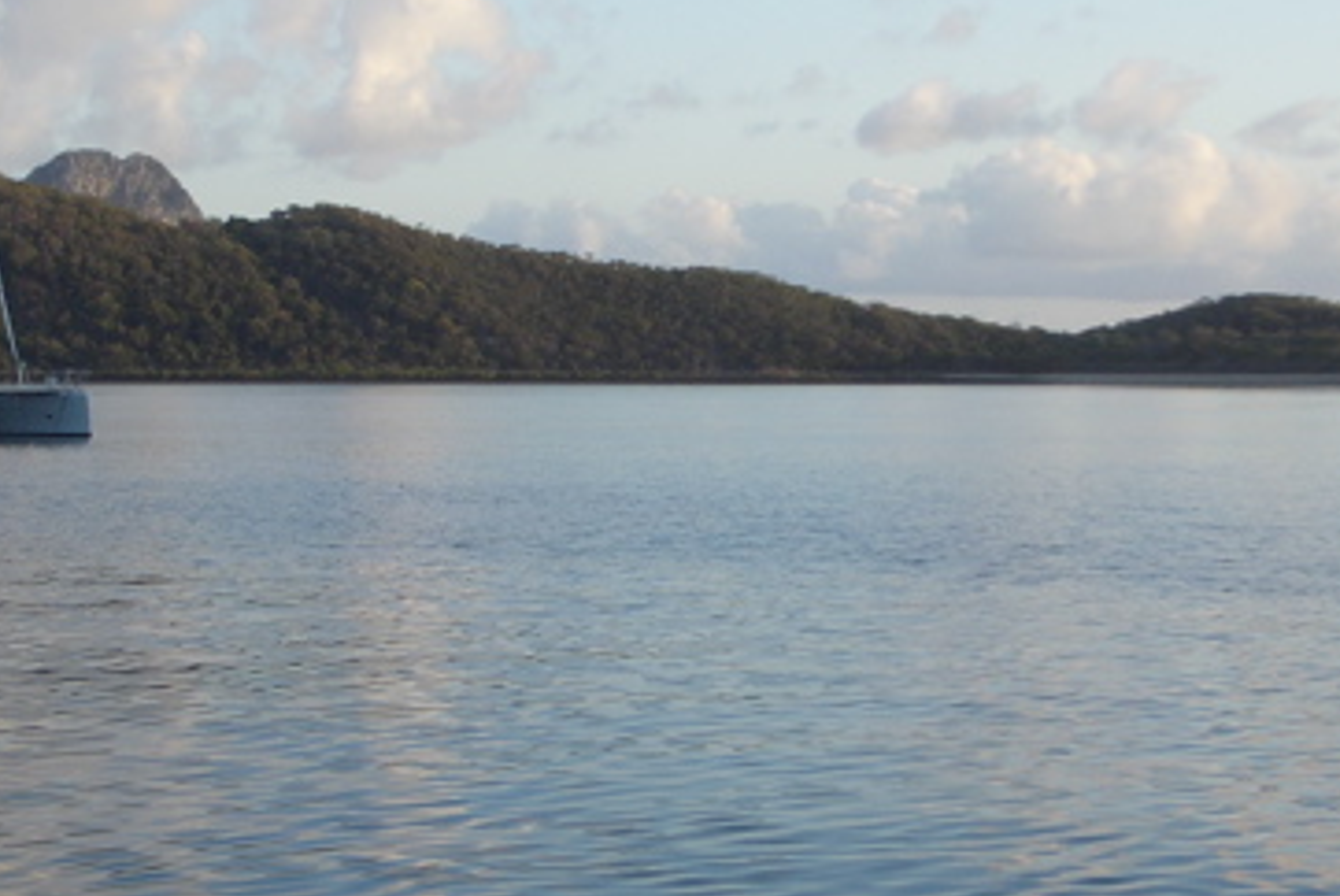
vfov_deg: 15.2
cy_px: 385
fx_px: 3353
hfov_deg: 22.5
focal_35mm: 90
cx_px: 448
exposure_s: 1/125
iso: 50
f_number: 5
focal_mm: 8.2
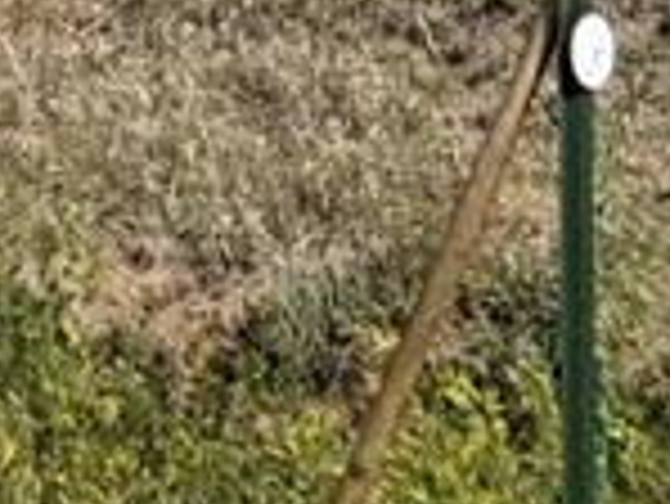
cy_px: -596
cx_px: -657
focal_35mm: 165
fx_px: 3196
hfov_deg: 10.9
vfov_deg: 8.4
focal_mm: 6.76
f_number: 1.78
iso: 80
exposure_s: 1/6711
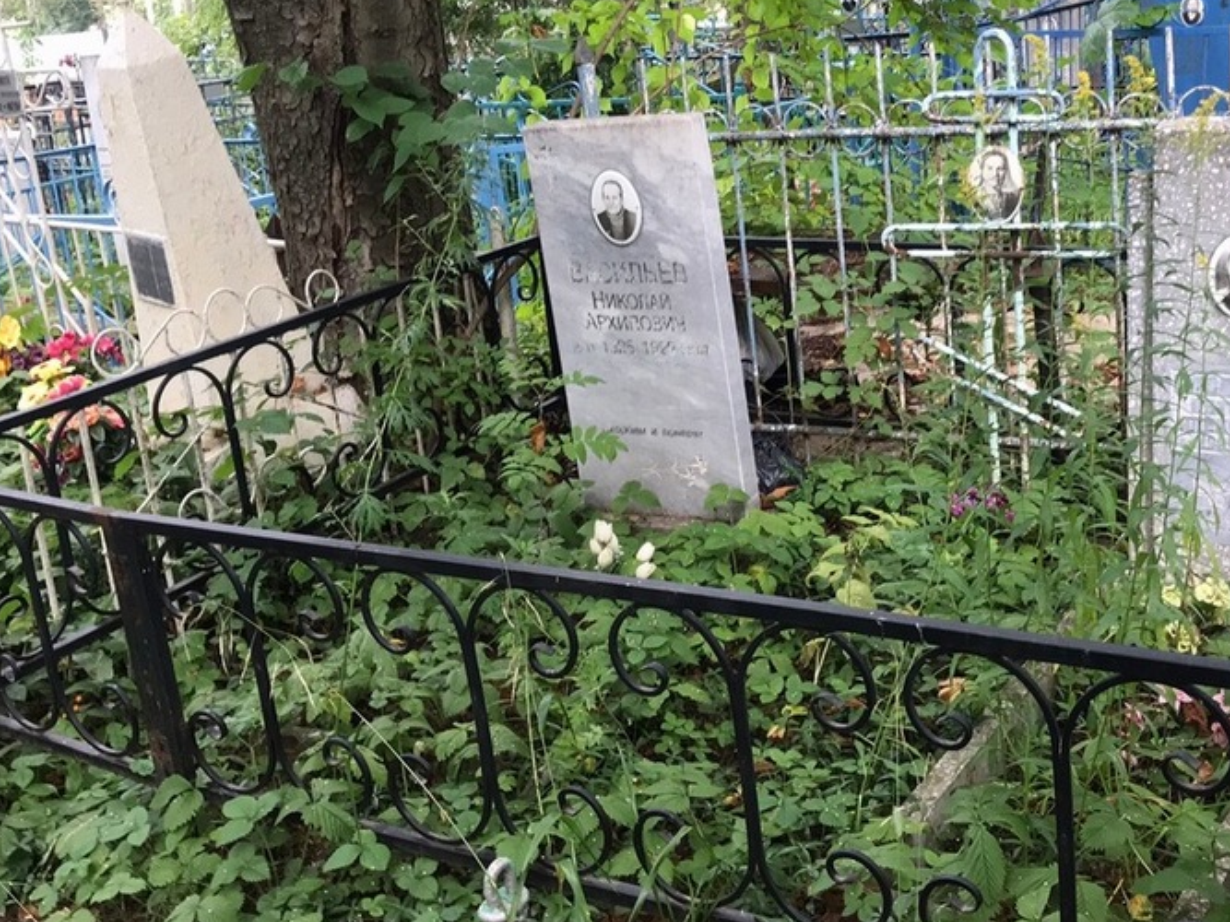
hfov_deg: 43.5
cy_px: 367
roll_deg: +2.6
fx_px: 1528
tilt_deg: -18.3
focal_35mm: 43
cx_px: 782
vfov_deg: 33.5
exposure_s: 1/100
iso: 40
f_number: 1.8
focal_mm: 3.99
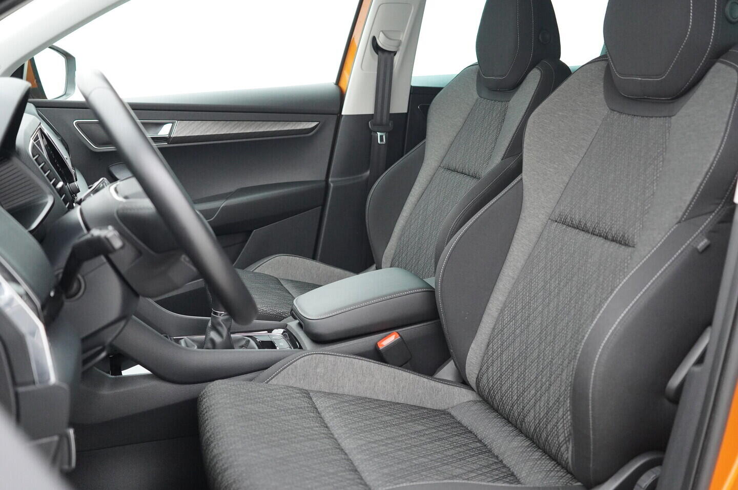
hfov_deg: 53.2
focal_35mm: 36
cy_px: 245
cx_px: 369
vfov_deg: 36.8
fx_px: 737
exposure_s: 1/320
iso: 2500
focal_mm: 24
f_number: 2.8
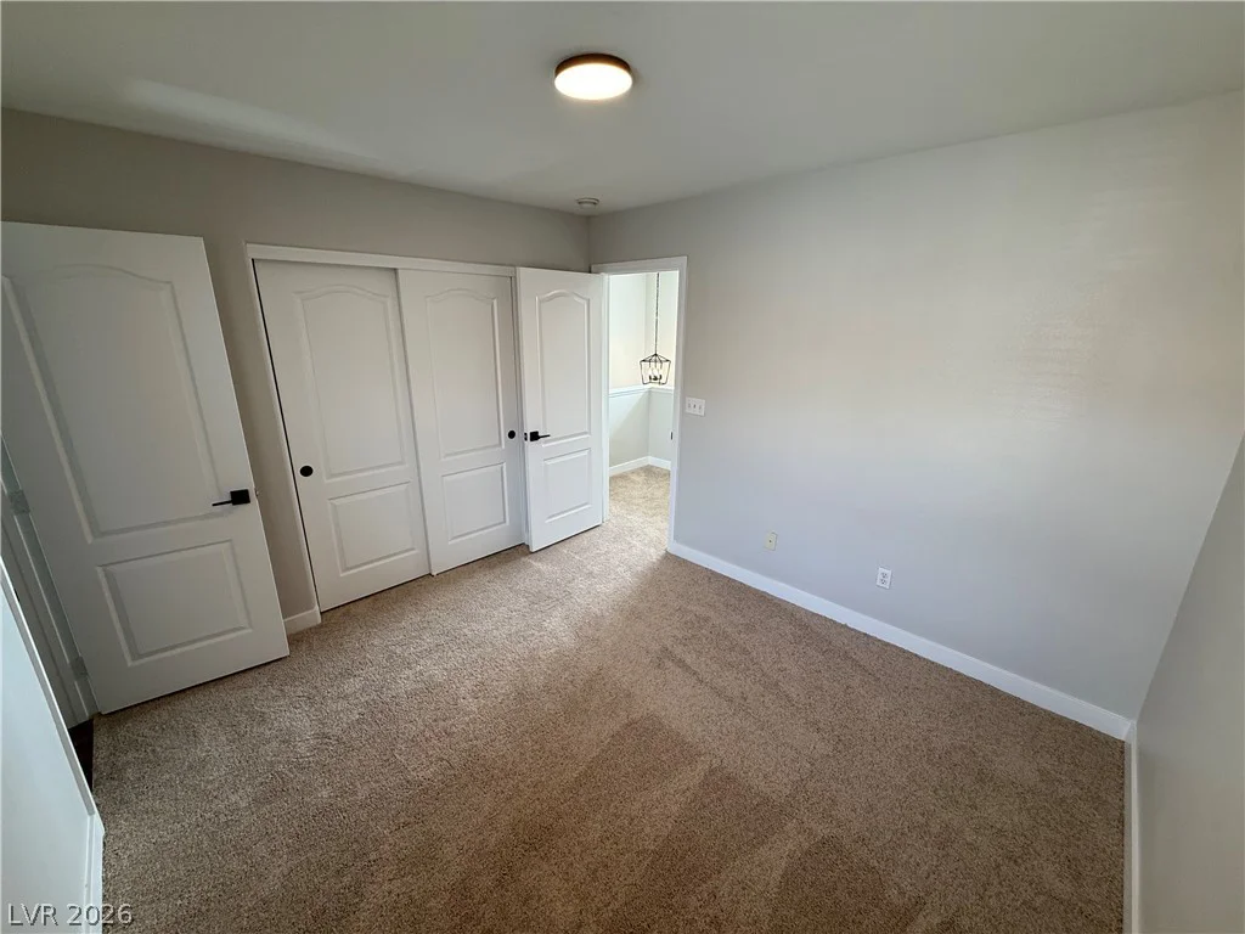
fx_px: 504
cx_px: 622
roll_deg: -0.1
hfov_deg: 102.1
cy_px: 467
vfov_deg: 85.7
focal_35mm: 14
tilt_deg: -15.9
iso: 80
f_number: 2.2
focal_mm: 2.22
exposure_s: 1/99
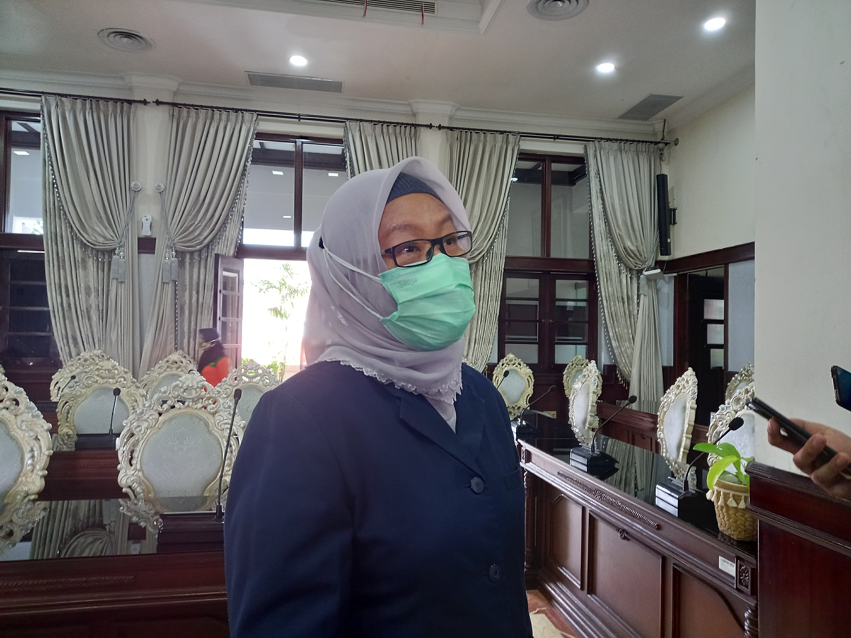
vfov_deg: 54.9
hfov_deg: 69.4
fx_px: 615
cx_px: 426
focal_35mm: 25
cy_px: 319
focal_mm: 4.6
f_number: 2
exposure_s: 1/25
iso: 320
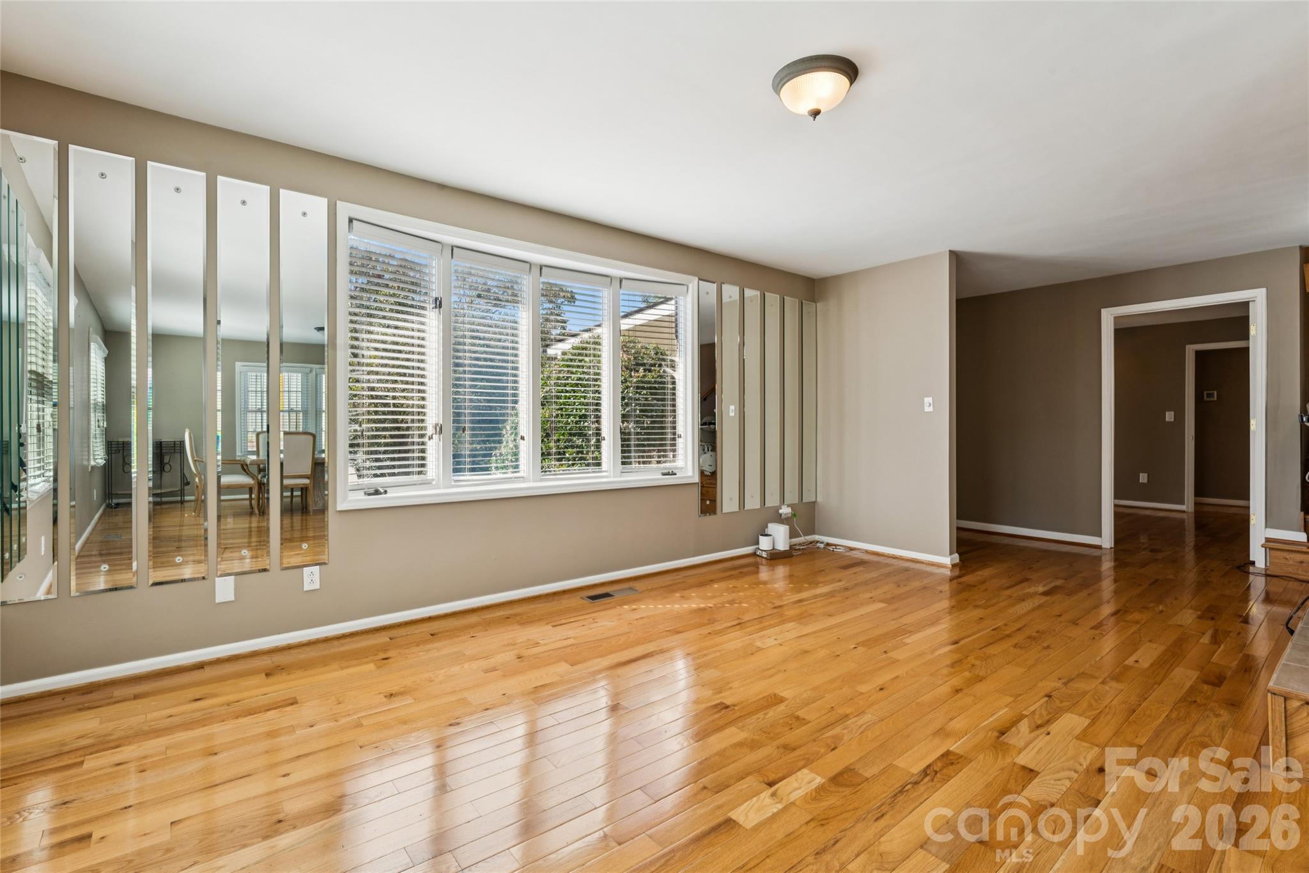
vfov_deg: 72.4
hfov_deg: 95.3
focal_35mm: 16
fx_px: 596
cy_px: 436
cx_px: 654
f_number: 13
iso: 200
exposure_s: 1/25
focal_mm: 16.4
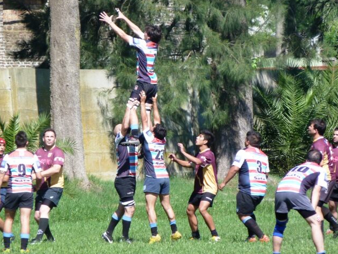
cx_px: 142
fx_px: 5549
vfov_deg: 2.6
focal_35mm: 568
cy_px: 115
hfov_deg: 3.5
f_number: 4.4
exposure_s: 1/500
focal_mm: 84.1
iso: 160
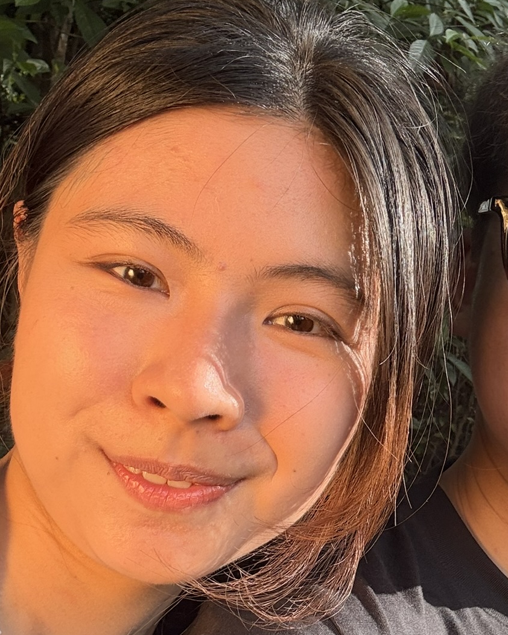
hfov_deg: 26.3
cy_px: 414
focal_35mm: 57
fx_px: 1071
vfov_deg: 32.8
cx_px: 386
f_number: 1.9
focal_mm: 2.69
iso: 20
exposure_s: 1/124
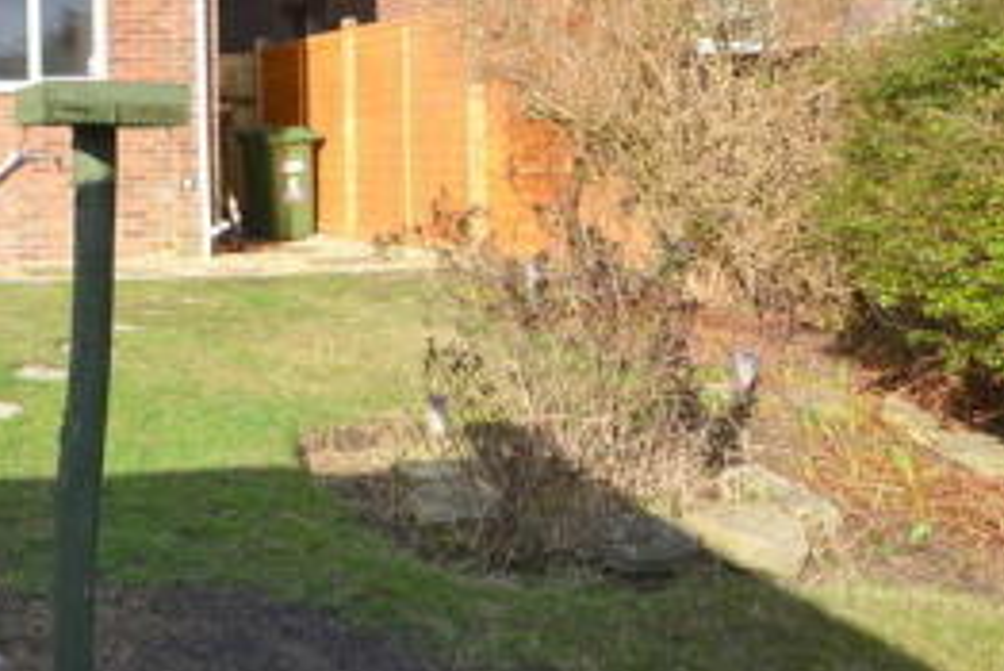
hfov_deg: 36.6
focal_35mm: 41
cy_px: 159
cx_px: -194
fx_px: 1151
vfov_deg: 31.8
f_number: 7.1
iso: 100
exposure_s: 1/200
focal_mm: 11
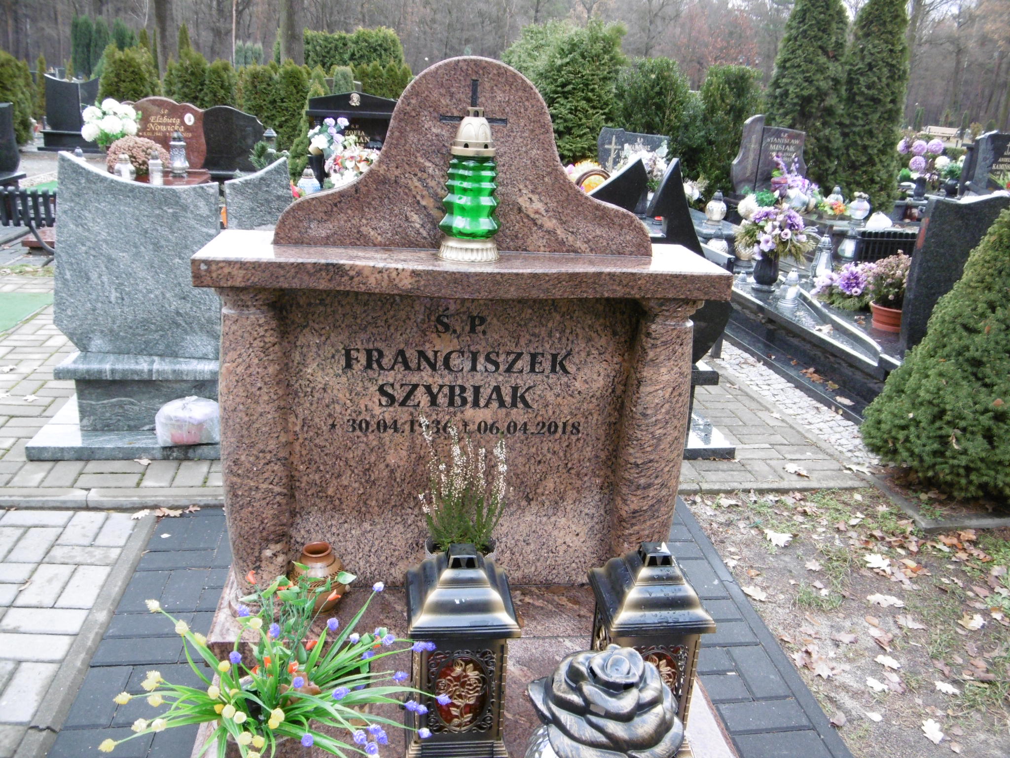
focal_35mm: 32
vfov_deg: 44.2
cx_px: 505
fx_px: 934
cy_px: 379
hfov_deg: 56.8
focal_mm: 5.8
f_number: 3.5
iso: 250
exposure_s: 1/60
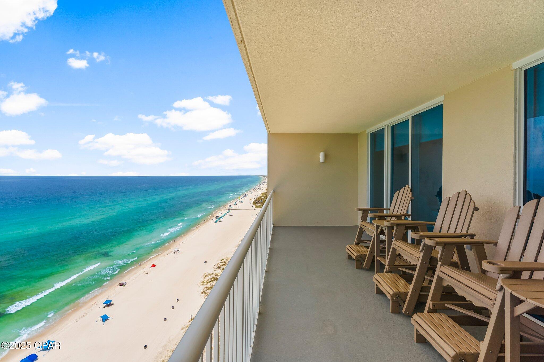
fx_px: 245
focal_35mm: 16
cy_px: 181
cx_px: 272
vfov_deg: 73.1
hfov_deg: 96.0
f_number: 8
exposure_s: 1/800
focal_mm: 16.2
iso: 400
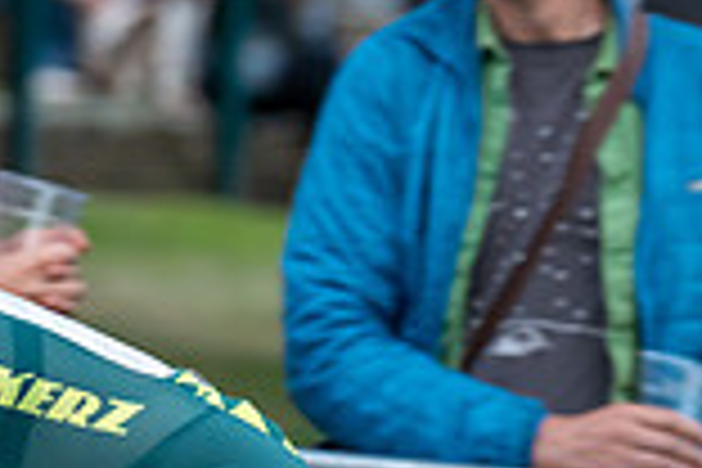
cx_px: -328
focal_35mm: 466
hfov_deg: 4.4
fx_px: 9086
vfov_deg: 3.0
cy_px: 308
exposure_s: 1/800
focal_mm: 125
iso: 2000
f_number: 3.5
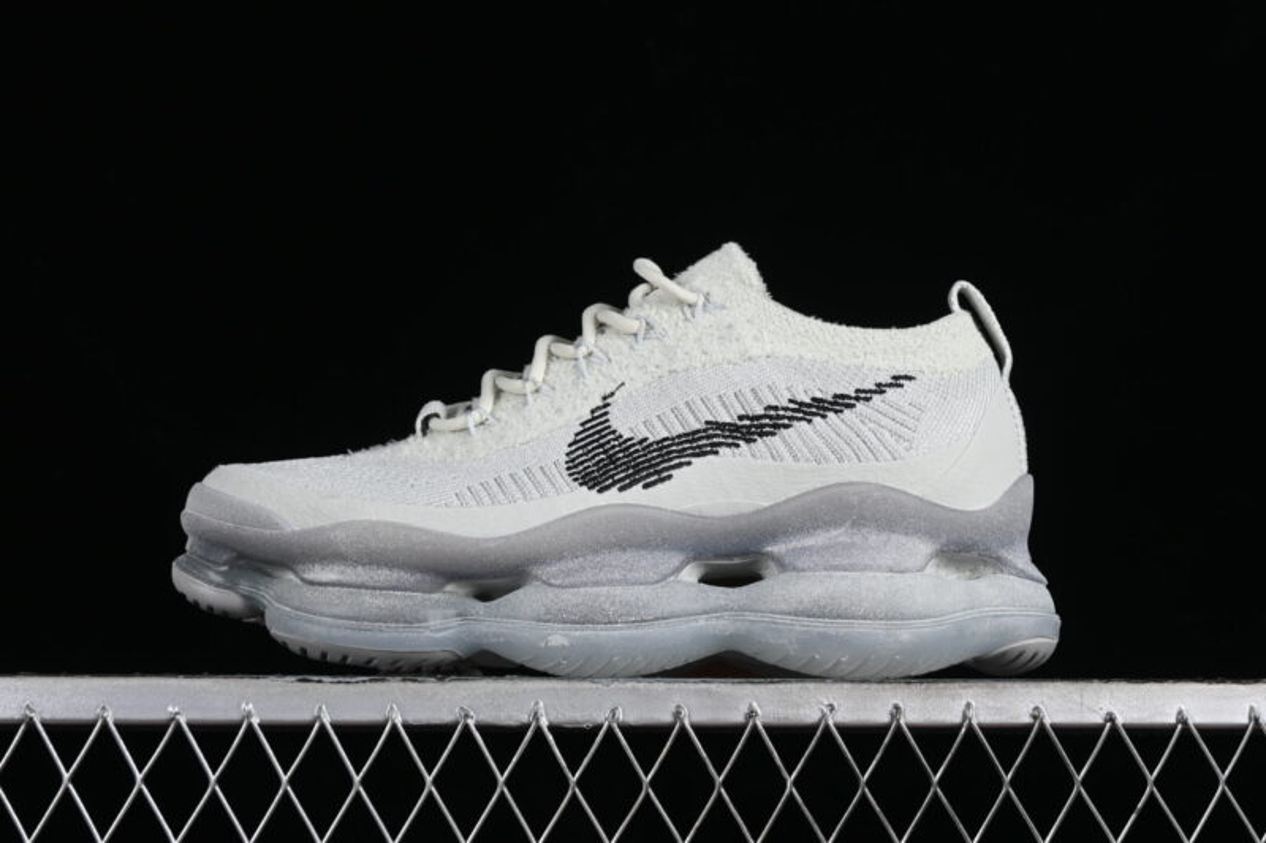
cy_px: 422
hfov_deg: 27.0
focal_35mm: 75
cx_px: 633
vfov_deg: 18.2
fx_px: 2637
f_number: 8
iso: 160
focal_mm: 50
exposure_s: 1/80
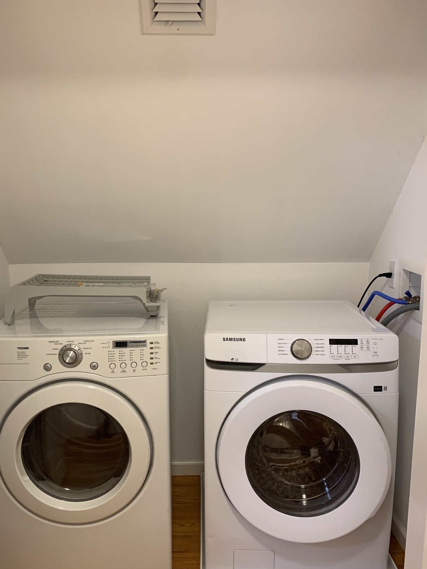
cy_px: 308
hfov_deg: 46.7
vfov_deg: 59.9
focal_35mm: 30
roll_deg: +0.1
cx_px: 190
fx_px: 493
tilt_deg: -10.5
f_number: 1.8
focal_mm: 4.25
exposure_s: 1/60
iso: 160
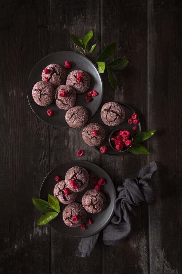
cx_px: 91
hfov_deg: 53.1
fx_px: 182
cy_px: 137
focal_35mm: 24
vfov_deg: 73.7
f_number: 10
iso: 100
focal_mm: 24
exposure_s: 1/125
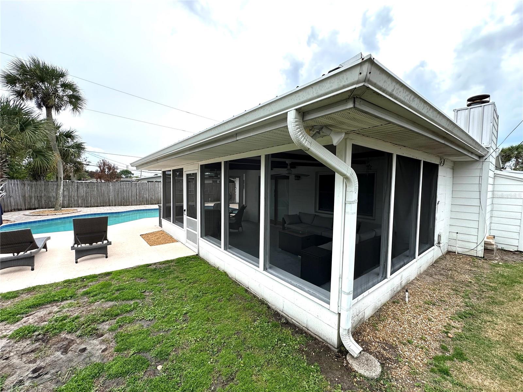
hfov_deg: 102.1
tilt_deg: -2.6
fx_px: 212
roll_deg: -0.7
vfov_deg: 85.7
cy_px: 196
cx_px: 262
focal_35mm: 14
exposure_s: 1/686
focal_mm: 2.22
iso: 40
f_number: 2.2
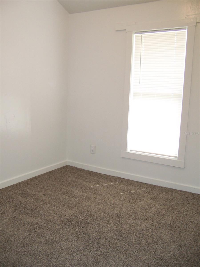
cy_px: 134
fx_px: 254
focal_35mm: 33
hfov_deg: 42.9
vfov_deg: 55.4
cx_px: 100
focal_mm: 5.5
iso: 140
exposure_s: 1/90
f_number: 2.8
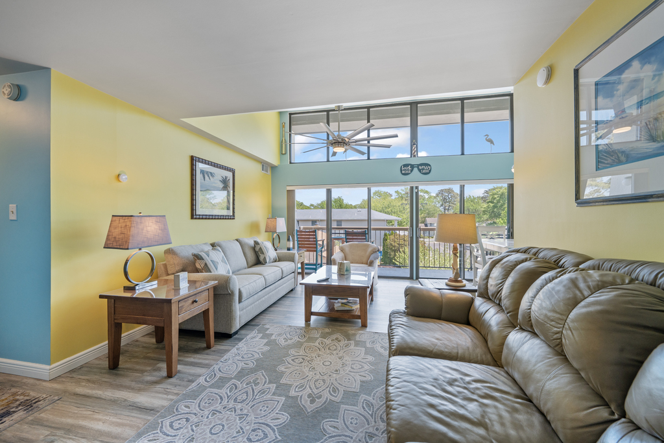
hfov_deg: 104.2
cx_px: 332
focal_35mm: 14
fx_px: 258
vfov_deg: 81.2
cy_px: 222
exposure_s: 1/50
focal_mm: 14
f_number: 8
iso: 320
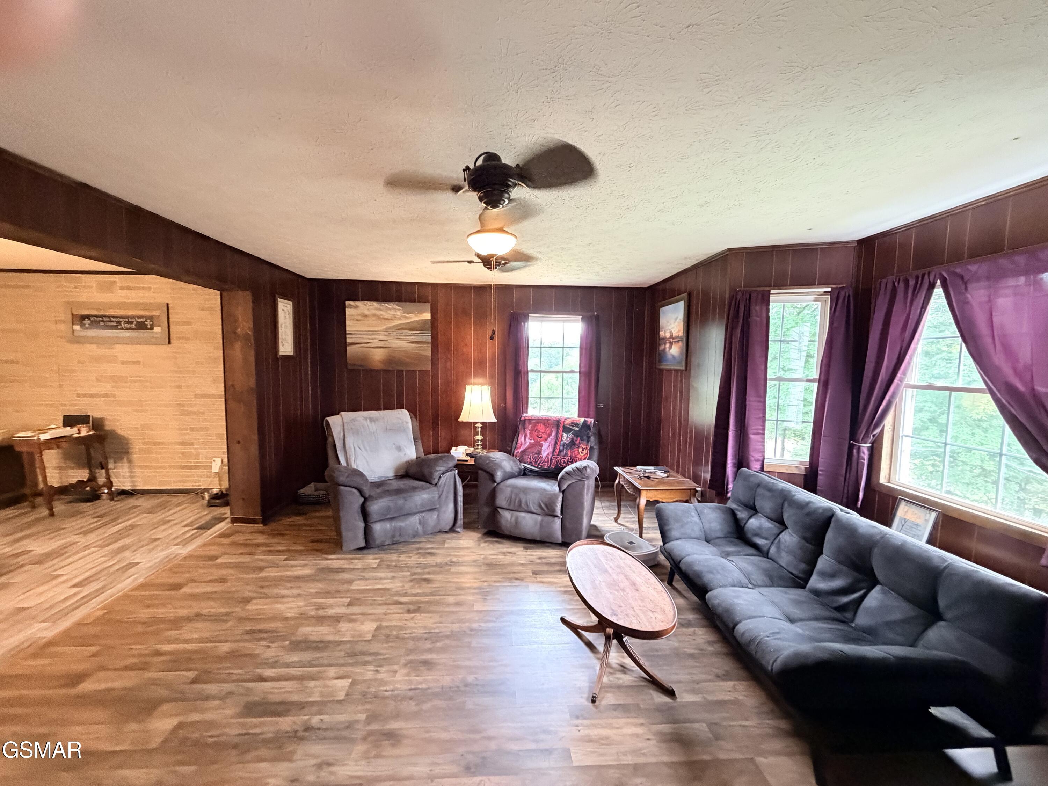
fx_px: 424
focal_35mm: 14
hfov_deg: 102.1
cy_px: 393
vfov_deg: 85.7
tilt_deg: -4.9
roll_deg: -0.5
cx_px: 524
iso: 640
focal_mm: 2.22
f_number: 2.2
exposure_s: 1/60
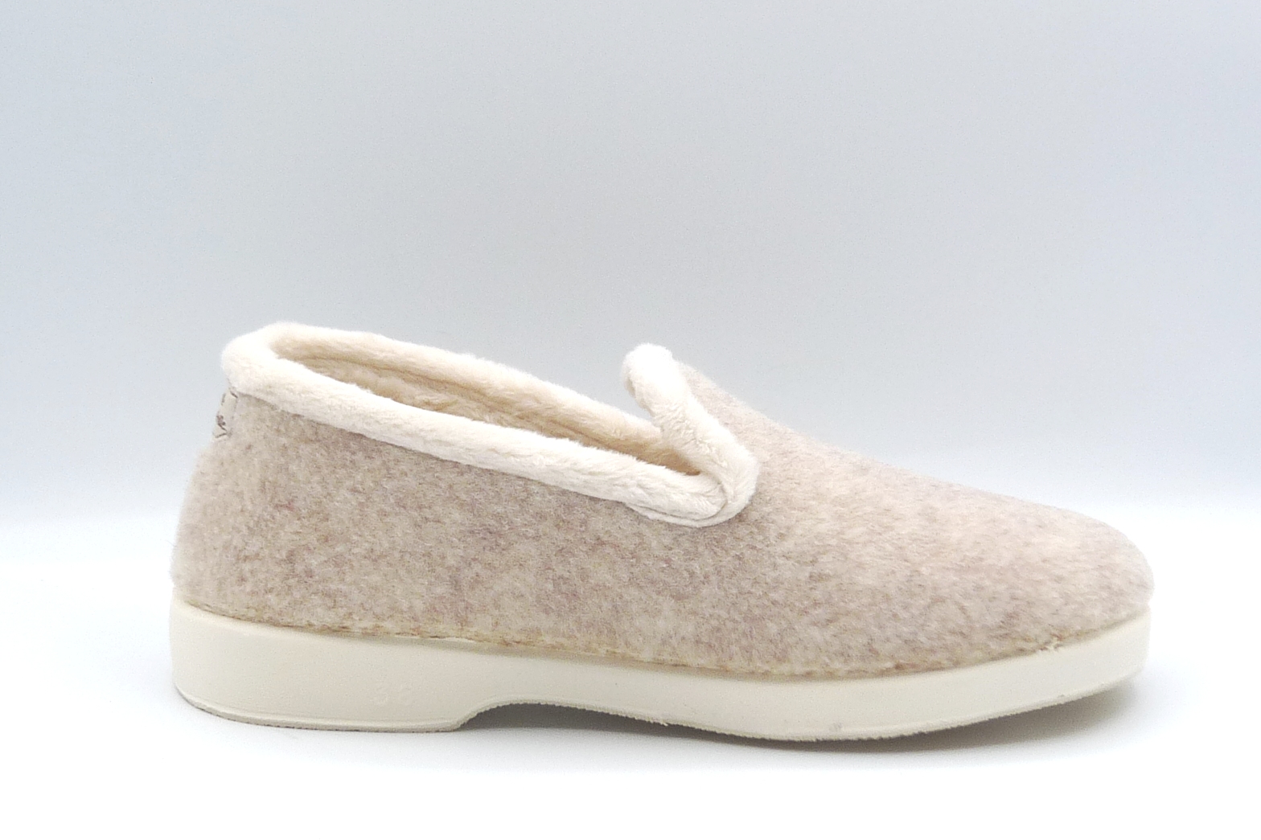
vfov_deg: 26.0
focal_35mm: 52
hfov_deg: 38.2
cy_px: 462
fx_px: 1821
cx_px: 630
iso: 100
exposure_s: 1/200
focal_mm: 4.8
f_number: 5
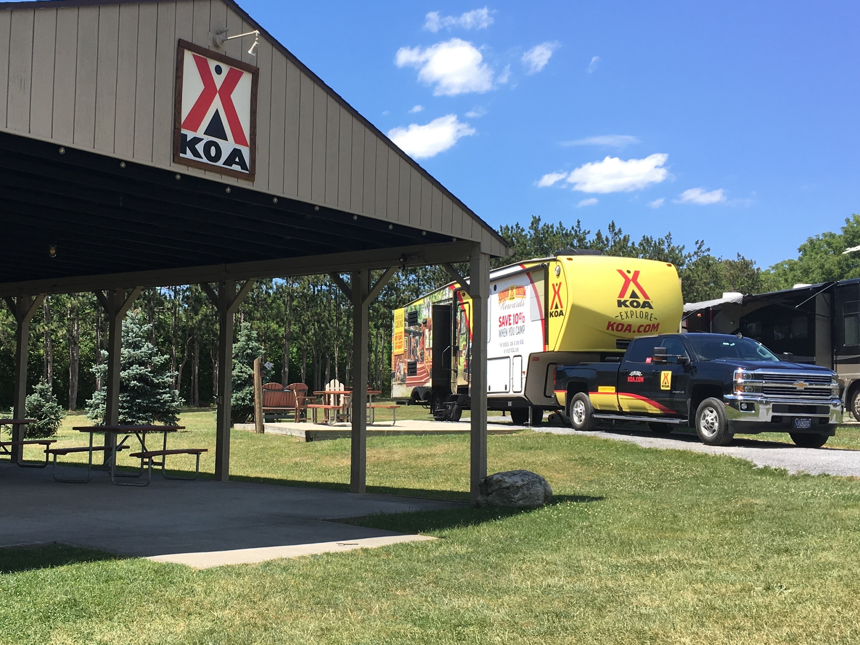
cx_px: 292
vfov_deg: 32.2
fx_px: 1118
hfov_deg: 41.6
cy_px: 300
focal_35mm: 45
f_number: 2.2
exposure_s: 1/874
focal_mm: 4.15
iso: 25
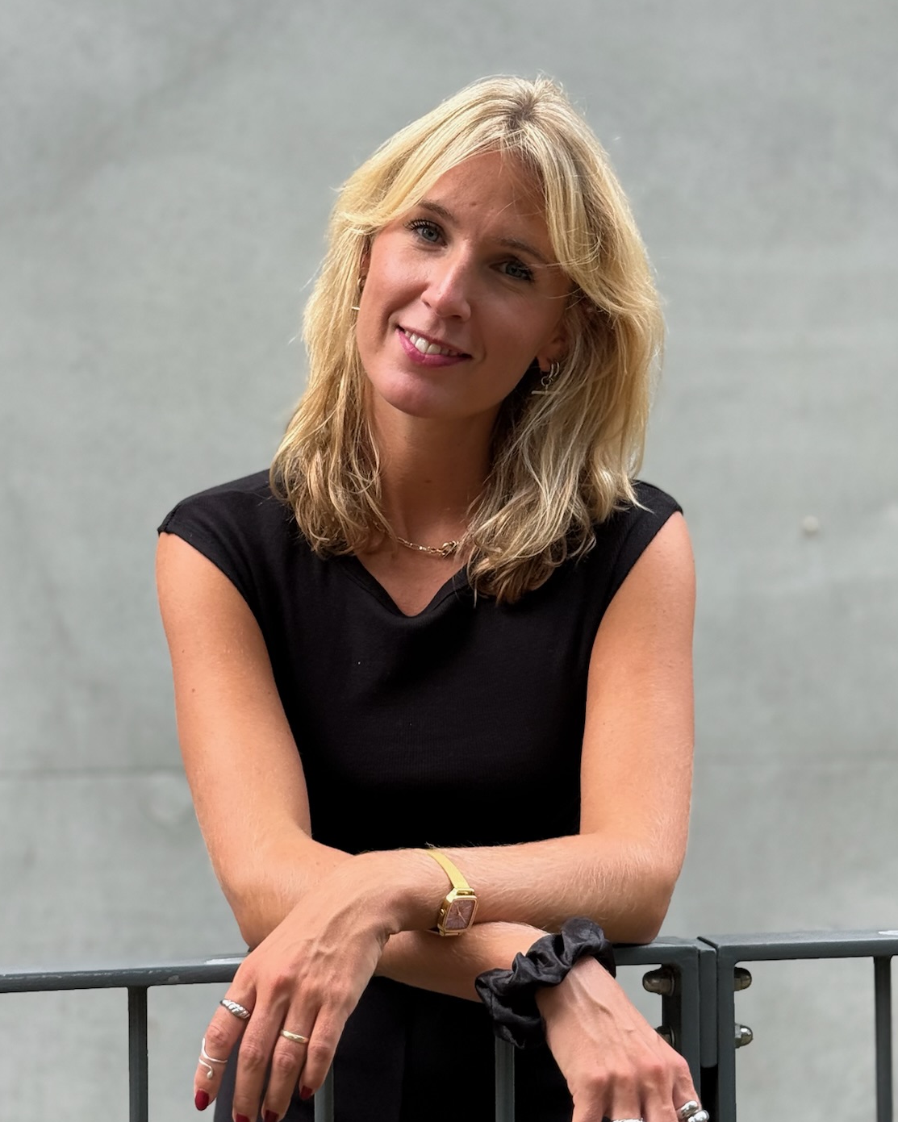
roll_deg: +1.0
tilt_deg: +0.5
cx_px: 418
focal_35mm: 69
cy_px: 615
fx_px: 2292
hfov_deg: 22.2
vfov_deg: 27.5
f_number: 1.78
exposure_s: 1/221
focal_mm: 6.76
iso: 80
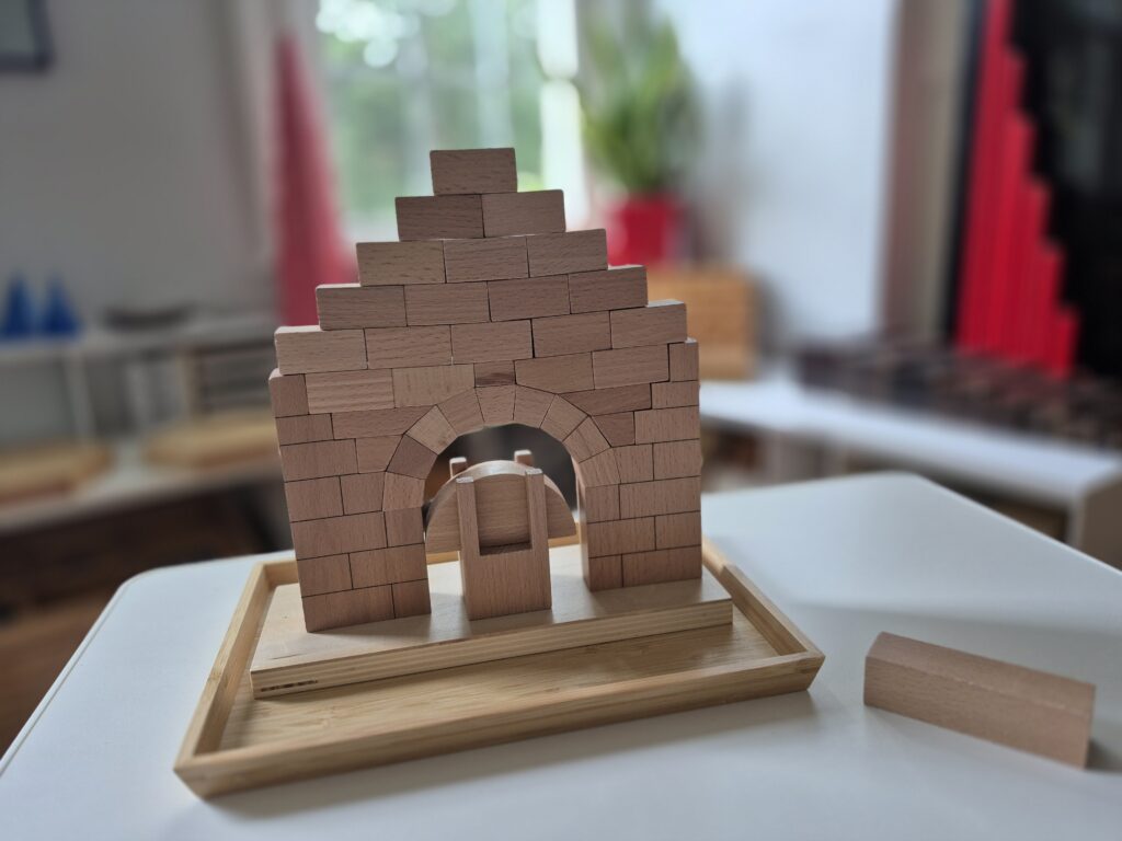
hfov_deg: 73.9
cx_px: 561
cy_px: 420
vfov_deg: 58.9
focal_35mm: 23
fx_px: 745
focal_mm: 5.4
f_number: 1.8
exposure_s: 1/120
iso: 250
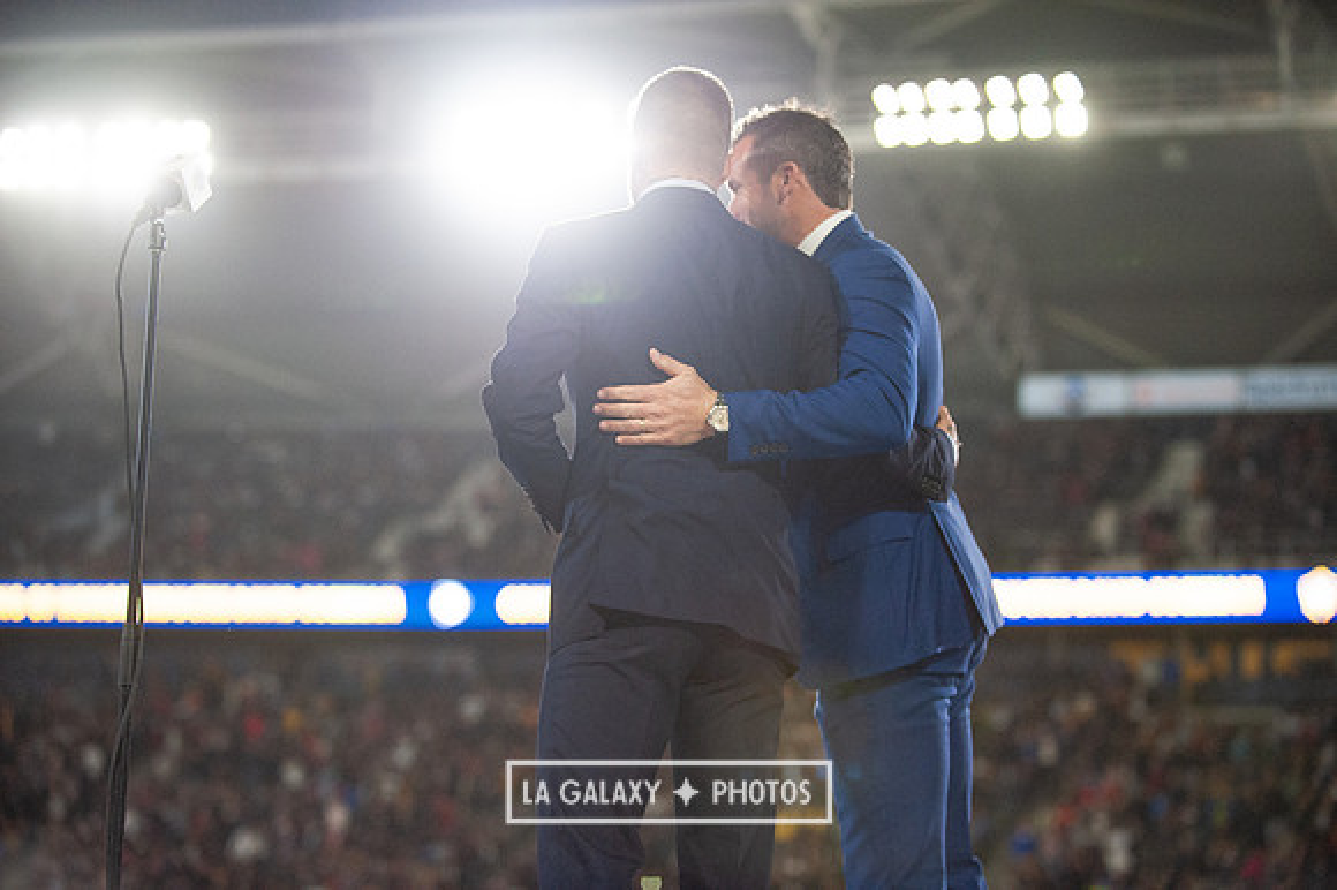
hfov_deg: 23.7
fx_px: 3192
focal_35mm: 86
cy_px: 445
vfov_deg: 15.9
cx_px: 668
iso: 3200
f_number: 2.8
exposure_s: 1/2000
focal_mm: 86
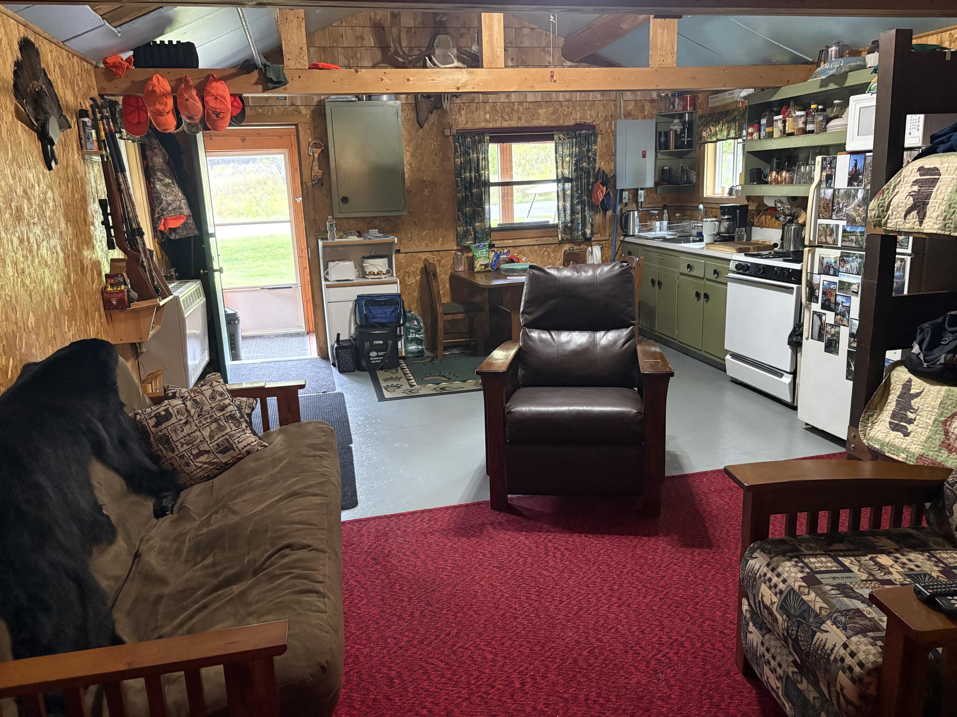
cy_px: 358
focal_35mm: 26
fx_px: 719
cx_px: 478
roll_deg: +2.9
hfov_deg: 67.3
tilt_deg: -13.3
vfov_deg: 53.1
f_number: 1.6
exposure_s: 1/40
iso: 500
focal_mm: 5.96
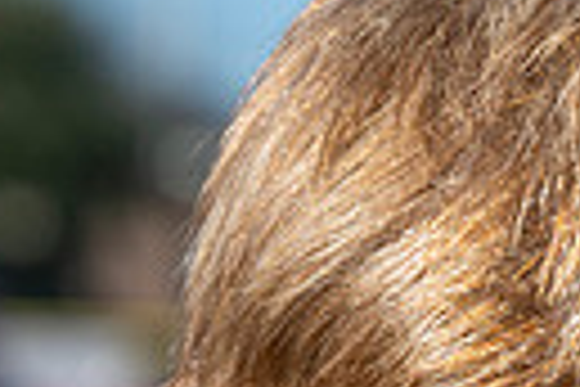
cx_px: 661
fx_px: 5961
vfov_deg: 3.7
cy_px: 727
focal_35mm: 370
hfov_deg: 5.5
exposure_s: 1/2000
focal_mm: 82
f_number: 5
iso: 250
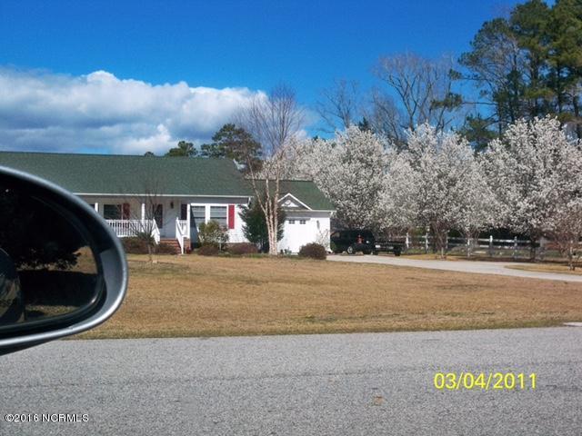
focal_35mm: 55
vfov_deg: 26.6
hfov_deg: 34.9
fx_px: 925
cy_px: 218
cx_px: 291
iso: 64
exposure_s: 1/400
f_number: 6.1
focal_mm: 9.7
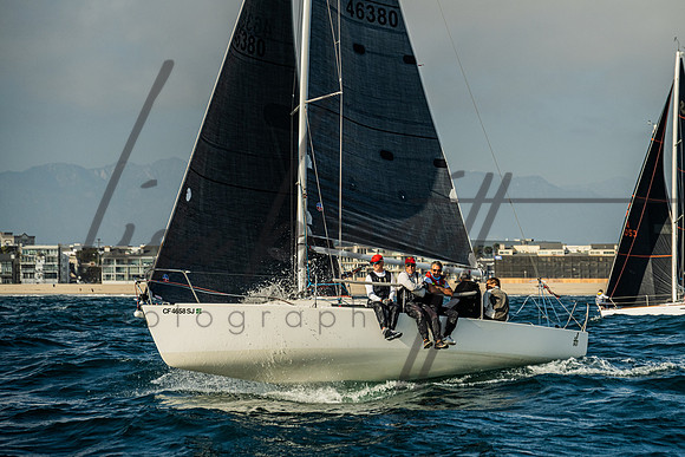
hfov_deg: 11.5
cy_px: 181
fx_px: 3408
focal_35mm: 179
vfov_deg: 7.7
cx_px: 419
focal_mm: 145
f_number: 6.3
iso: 250
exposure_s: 1/1000
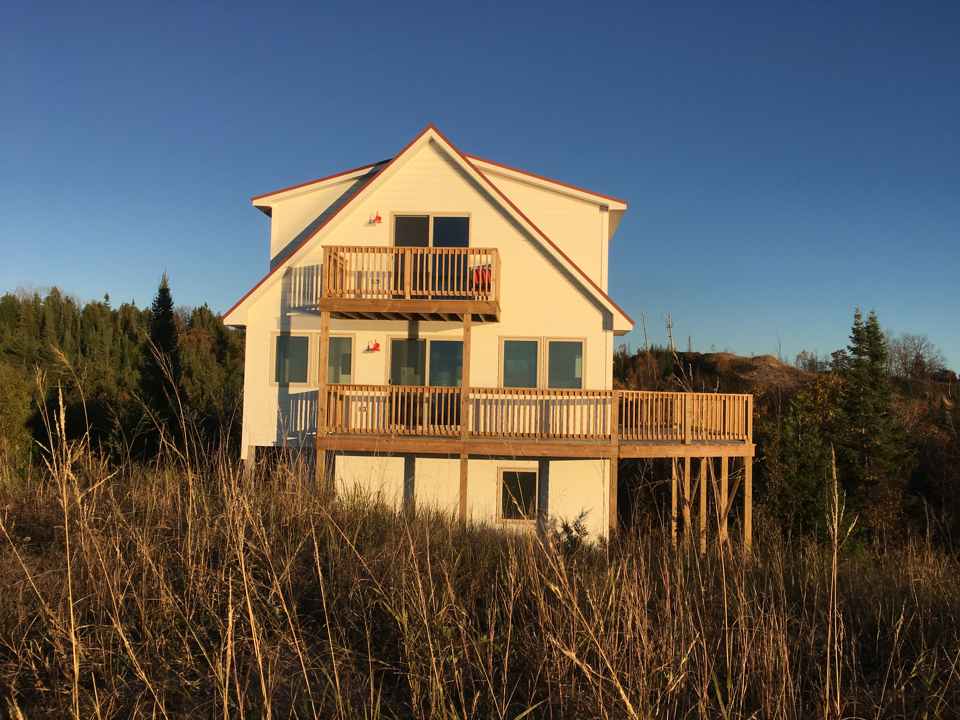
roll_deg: -0.8
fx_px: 804
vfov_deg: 48.2
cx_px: 480
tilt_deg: +1.7
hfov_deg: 61.7
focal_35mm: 29
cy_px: 360
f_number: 2.2
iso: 25
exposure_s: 1/2262
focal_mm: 4.15
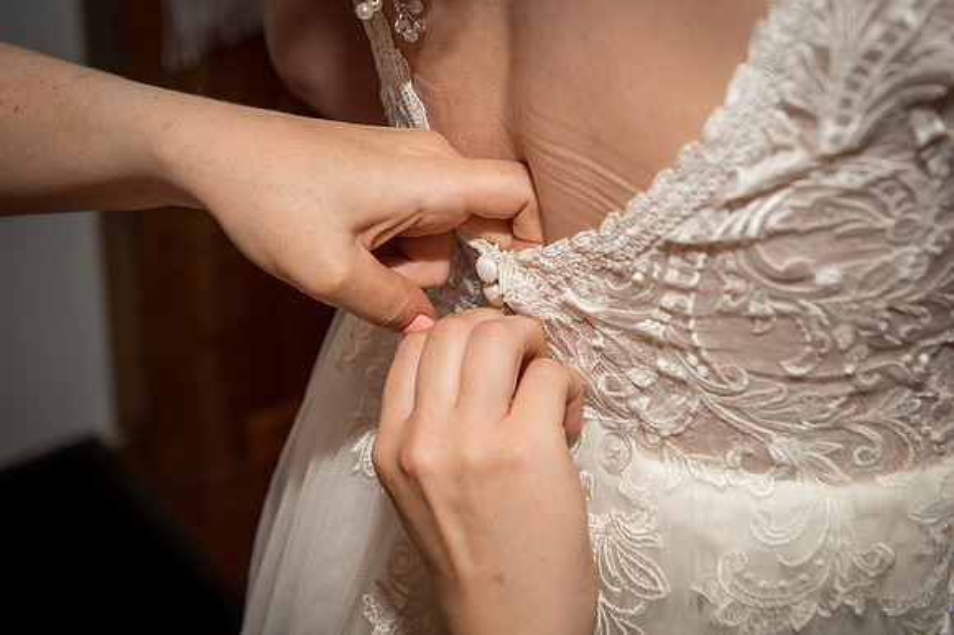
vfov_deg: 19.4
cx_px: 477
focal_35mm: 70
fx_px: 1854
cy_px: 318
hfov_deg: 28.9
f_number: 4.8
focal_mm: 70
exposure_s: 1/125
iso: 400
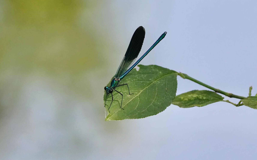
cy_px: 84
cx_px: 128
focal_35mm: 319
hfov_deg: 6.6
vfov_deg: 4.1
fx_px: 2234
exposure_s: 1/1250
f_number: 6.3
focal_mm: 312
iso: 5000
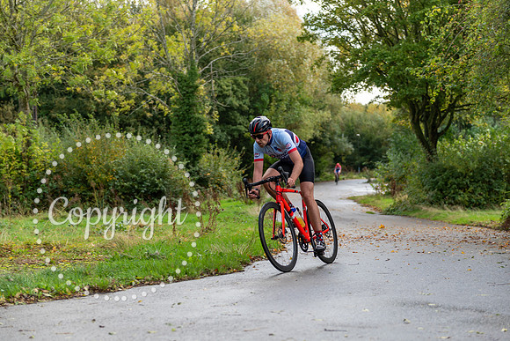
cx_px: 255
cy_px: 170
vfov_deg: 20.6
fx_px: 935
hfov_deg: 30.5
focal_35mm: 66
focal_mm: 66
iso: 200
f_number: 3.2
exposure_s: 1/500
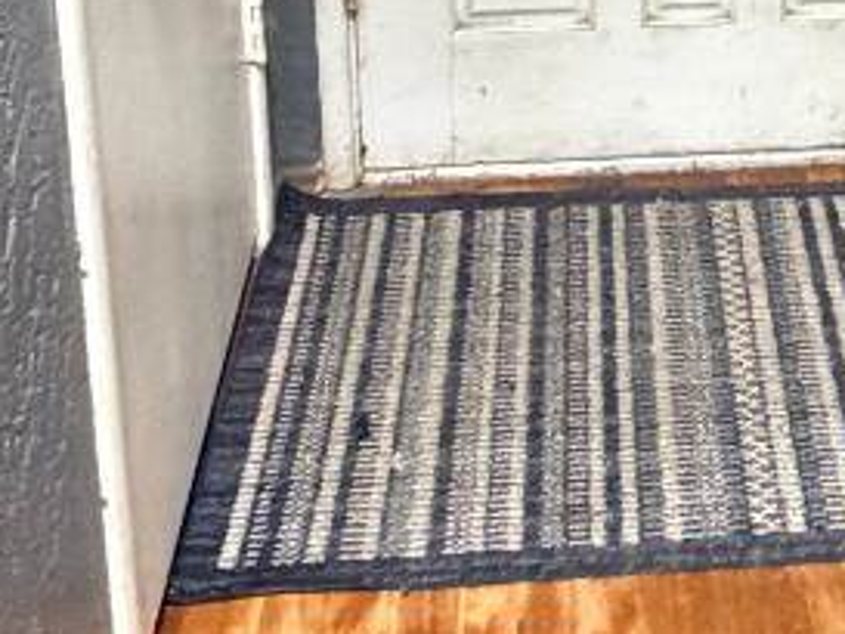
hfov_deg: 24.3
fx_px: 1880
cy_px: -308
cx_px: 823
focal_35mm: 77
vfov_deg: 17.3
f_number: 2.2
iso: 800
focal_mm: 2.22
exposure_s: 1/60
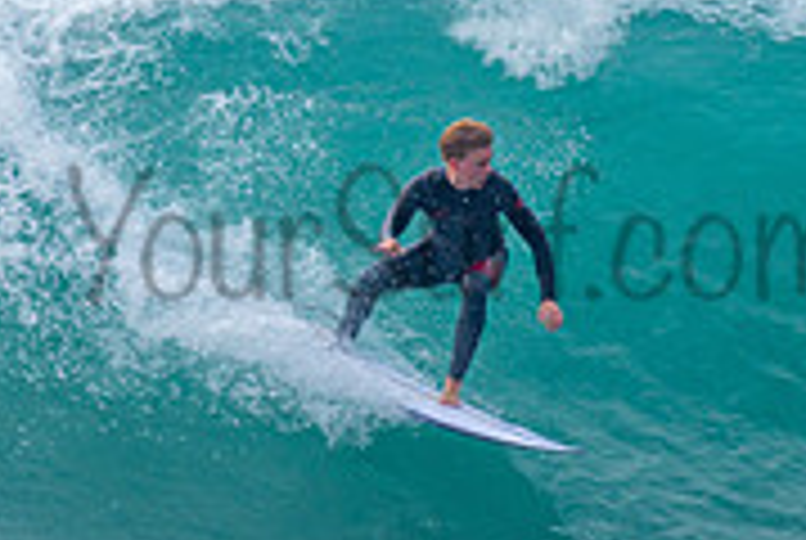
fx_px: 54450
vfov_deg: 0.6
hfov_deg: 0.8
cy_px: 196
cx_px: 531
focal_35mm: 2428
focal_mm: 500
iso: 125
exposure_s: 1/640
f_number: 5.6
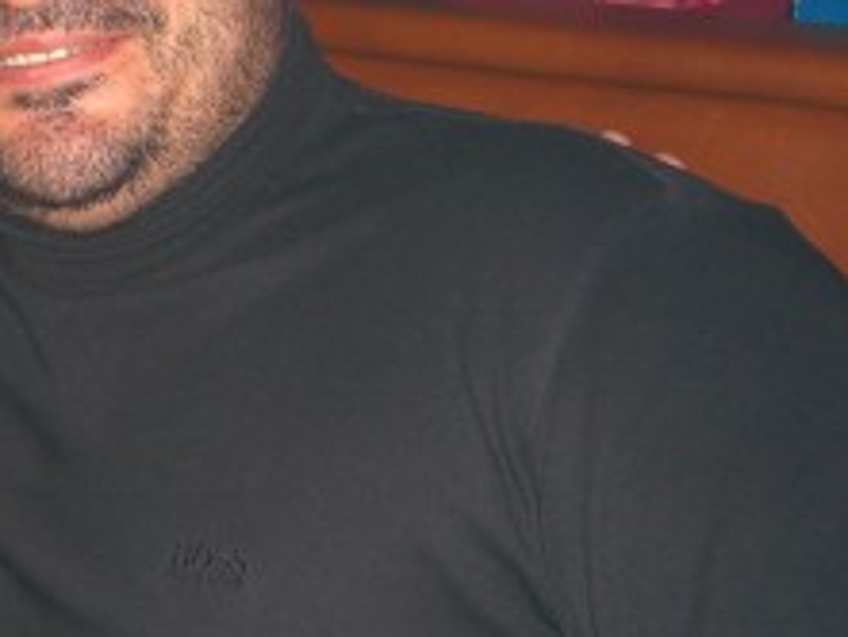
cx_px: -207
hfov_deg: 18.0
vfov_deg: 14.4
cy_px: 276
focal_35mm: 103
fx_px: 2525
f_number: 2.8
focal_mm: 7.9
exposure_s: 1/60
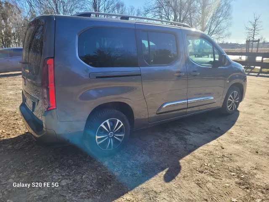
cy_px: 101
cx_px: 134
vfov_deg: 53.1
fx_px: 202
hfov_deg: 67.3
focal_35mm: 26
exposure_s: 1/1033
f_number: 1.8
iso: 40
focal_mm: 5.4
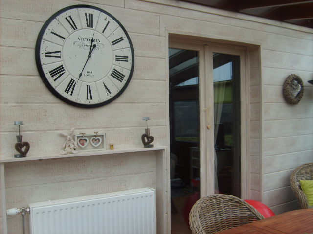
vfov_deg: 40.7
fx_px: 316
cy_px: 117
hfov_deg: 52.6
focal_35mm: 35
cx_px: 156
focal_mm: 5.8
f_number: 2.8
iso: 50
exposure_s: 1/90
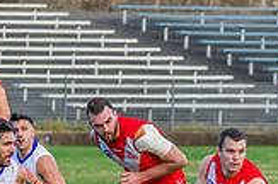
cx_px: 128
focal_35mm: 746
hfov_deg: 2.8
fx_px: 5749
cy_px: 262
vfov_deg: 1.8
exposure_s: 1/1600
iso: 2200
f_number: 5
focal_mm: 150
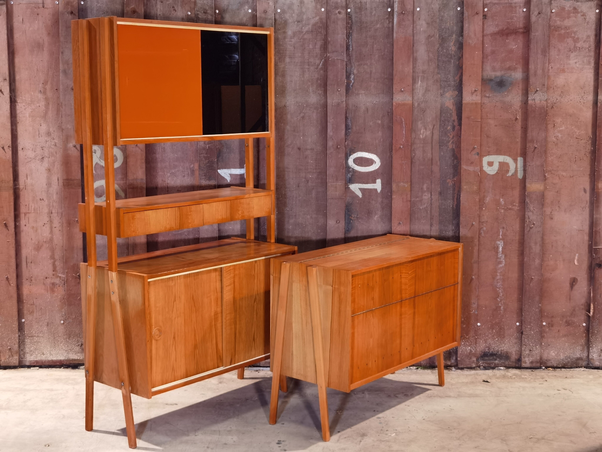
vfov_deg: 29.1
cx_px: 301
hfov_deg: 38.2
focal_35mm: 50
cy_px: 226
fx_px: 870
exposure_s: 1/33.3
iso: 320
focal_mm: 6.71
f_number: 1.9
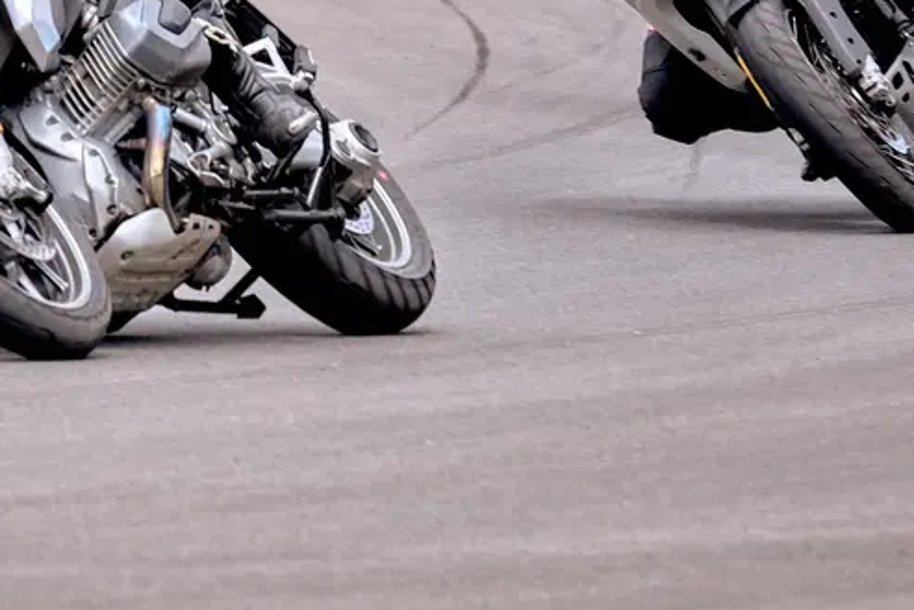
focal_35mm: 630
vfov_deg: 2.2
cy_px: 252
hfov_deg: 3.3
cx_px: 96
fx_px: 15999
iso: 640
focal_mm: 172.4
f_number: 8
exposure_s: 1/1250
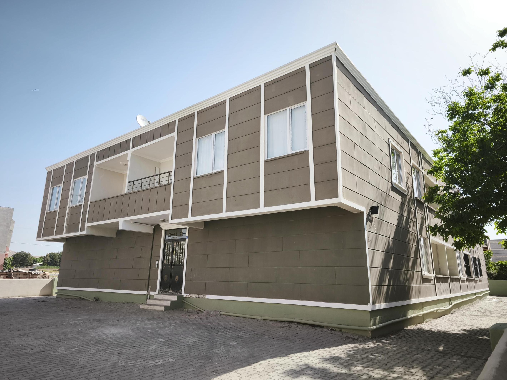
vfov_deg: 58.9
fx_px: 337
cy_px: 190
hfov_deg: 73.9
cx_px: 254
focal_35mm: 23
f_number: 1.7
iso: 80
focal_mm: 5.35
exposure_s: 1/1556
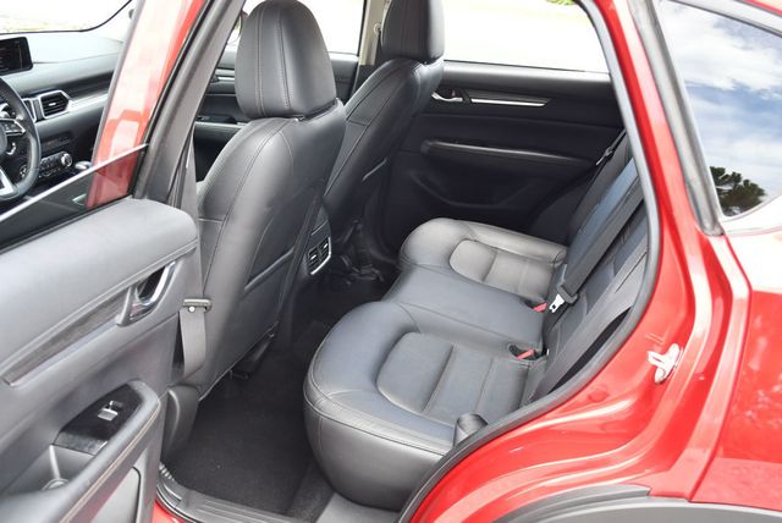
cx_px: 391
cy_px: 262
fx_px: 783
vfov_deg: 36.9
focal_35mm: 36
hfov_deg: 53.1
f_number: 3.5
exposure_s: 1/250
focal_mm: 18
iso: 500
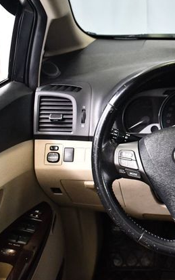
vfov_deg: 38.9
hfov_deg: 23.4
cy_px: 141
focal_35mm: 52
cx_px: 191
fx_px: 397
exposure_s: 1/60
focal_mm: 22
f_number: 3.8
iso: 7200
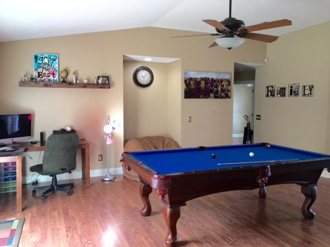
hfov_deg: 61.7
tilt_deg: -4.5
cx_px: 165
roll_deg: -0.2
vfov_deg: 48.2
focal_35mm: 29
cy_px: 124
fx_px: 276
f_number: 2.2
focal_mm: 4.15
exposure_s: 1/30
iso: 40
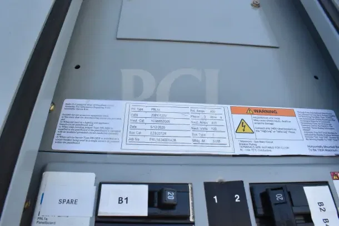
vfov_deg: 48.0
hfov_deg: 67.4
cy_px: 113
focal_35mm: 27
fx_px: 254
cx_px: 170
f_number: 18
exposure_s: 1/1250
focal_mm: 18
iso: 6400
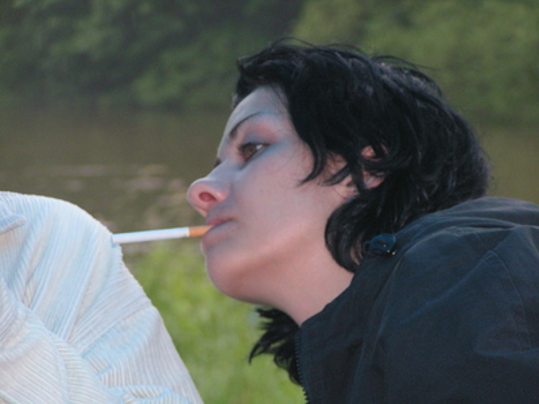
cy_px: 202
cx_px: 270
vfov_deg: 7.5
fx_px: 3067
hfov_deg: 10.0
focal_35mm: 197
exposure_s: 1/200
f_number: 3.5
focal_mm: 30.1
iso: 200
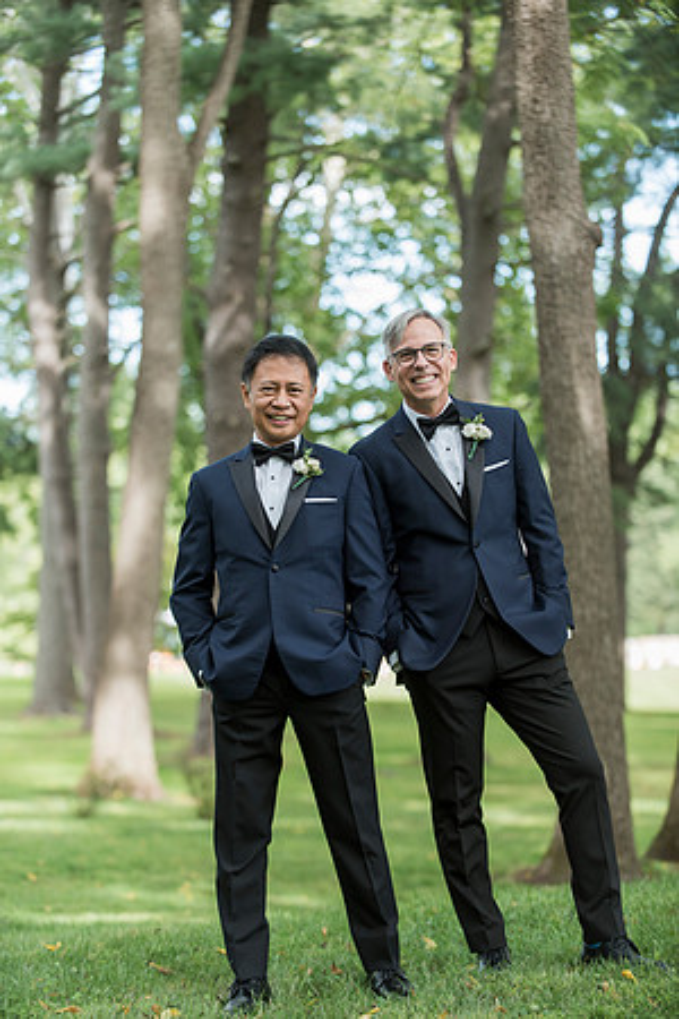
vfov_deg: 21.5
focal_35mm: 95
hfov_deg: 14.4
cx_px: 340
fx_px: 2687
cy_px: 510
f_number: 2.8
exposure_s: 1/500
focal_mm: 95
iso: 400
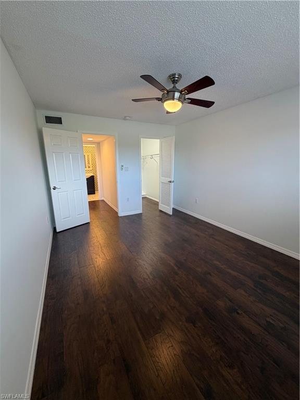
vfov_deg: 102.1
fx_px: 162
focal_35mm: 14
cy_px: 200
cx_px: 150
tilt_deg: -13.2
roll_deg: +0.0
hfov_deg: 85.7
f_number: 2.2
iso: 250
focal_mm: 2.22
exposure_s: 1/60
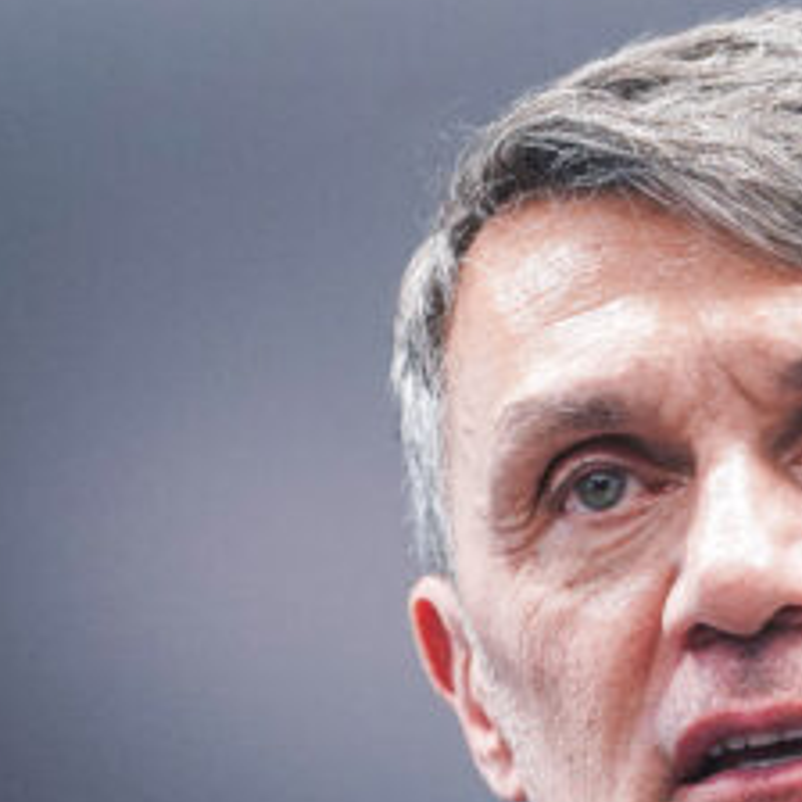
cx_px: 680
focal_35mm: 336
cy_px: 968
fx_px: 8807
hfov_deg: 5.2
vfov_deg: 5.2
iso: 1600
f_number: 4
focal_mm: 103
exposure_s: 1/125
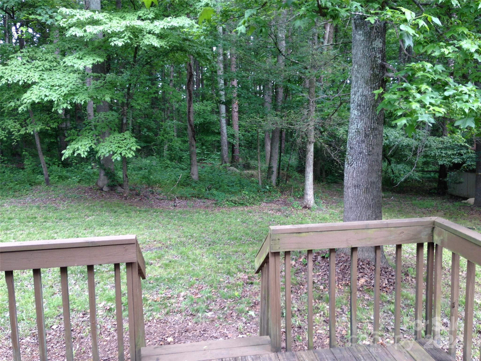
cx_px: 240
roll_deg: -0.3
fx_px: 459
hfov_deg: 55.4
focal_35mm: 33
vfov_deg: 42.9
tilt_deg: -8.7
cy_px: 180
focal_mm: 4.12
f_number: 2.4
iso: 50
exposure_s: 1/40
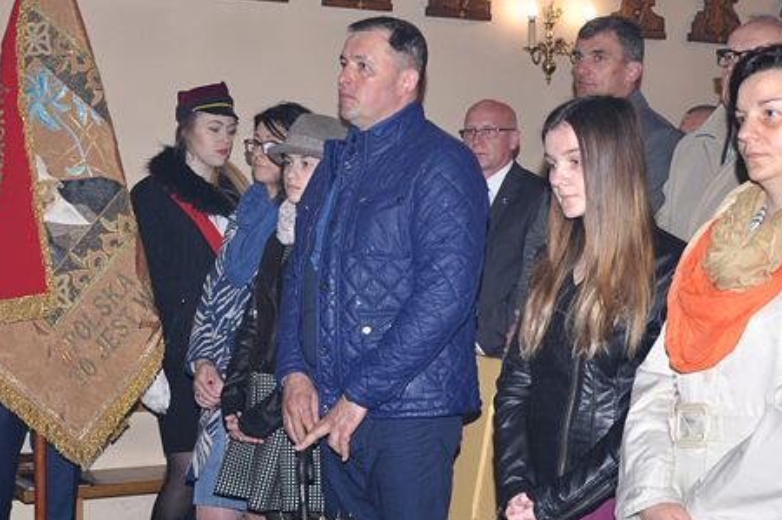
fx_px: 1475
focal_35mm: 68
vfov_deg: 19.9
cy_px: 350
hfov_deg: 29.6
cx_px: 334
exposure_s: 1/60
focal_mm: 24
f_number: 5
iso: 500
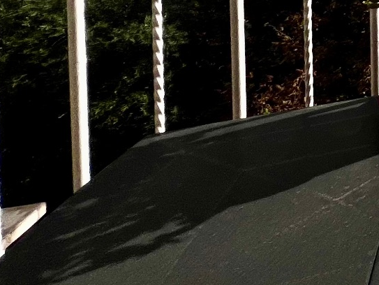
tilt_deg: -1.0
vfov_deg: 22.6
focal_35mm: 49
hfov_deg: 21.3
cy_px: -173
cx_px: 708
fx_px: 537
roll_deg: +0.0
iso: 25
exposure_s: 1/7407
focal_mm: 1.57
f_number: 1.8
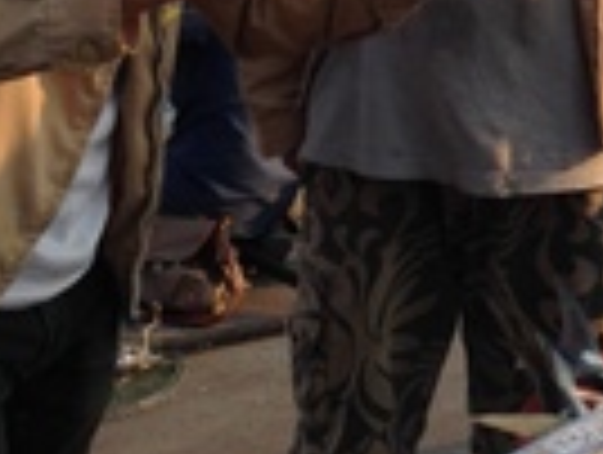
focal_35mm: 118
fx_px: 2059
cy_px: -54
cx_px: 756
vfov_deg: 12.4
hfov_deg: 15.9
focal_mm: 4.12
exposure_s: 1/596
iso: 50
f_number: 2.4
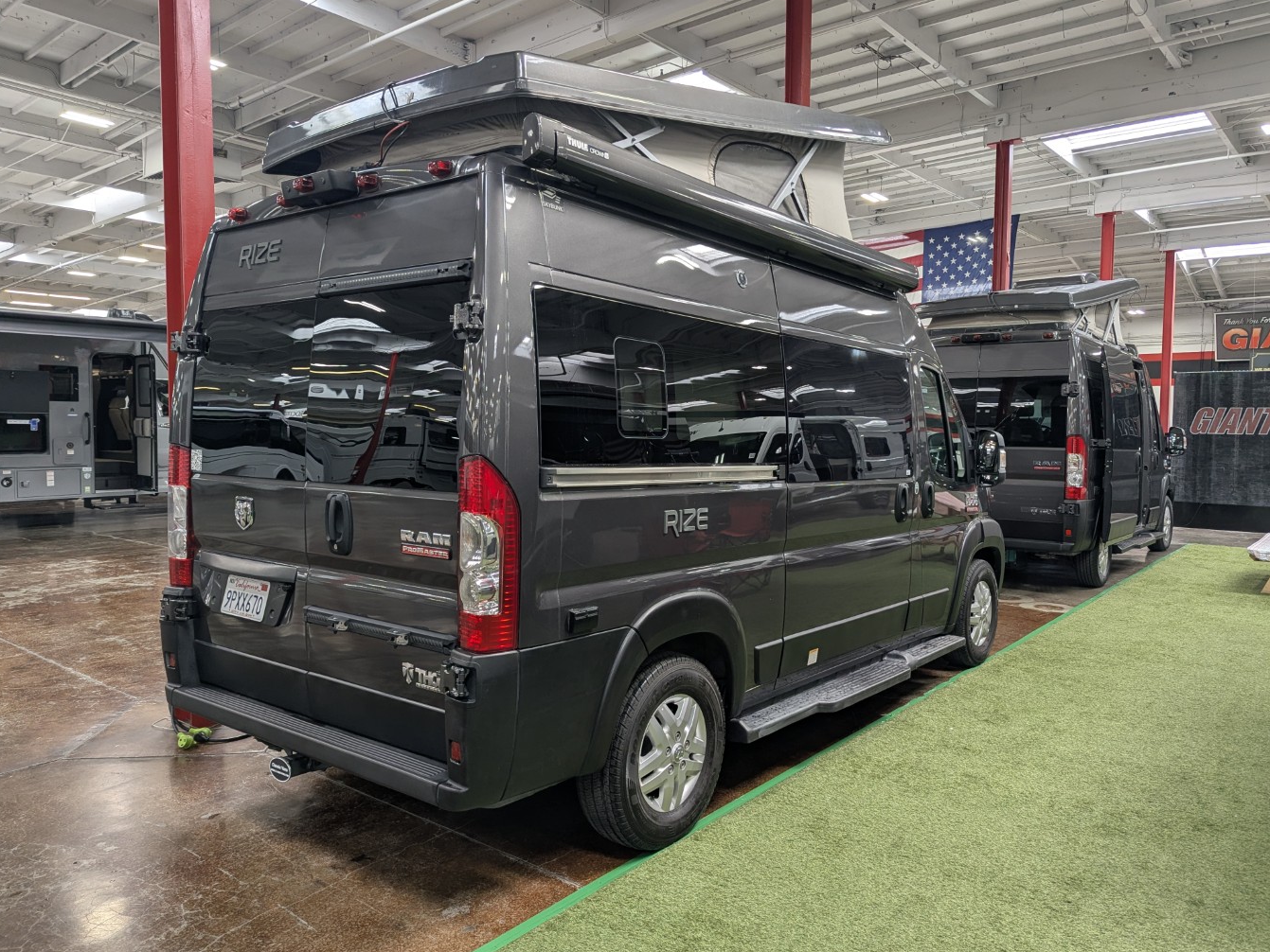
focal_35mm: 25
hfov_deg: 69.4
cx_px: 658
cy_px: 467
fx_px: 917
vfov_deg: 54.9
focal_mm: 6.81
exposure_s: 1/67.9
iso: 64
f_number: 1.85
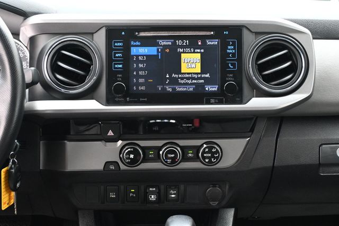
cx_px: 170
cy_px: 113
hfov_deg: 36.0
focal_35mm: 56
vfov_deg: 24.4
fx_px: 522
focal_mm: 37
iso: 2200
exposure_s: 1/125
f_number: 5.3
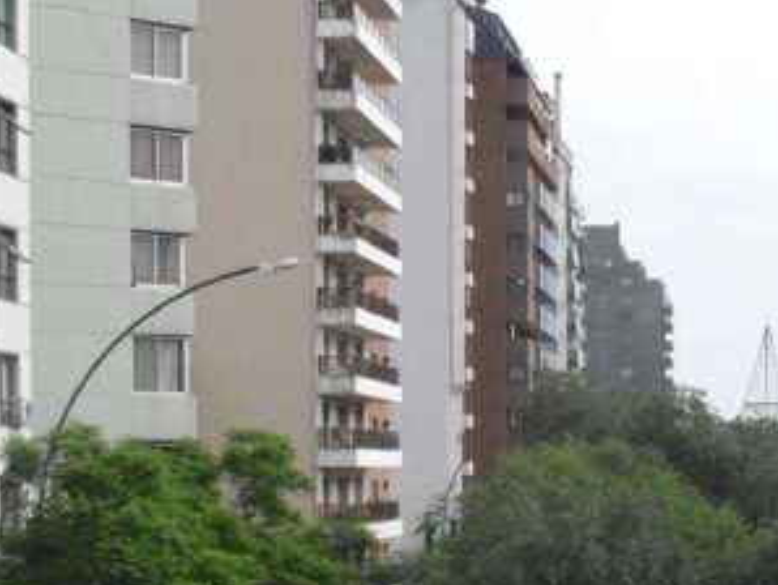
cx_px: 713
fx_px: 1979
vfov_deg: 16.4
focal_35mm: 88
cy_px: 625
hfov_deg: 21.7
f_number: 8.4
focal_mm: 6.3
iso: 100
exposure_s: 1/125
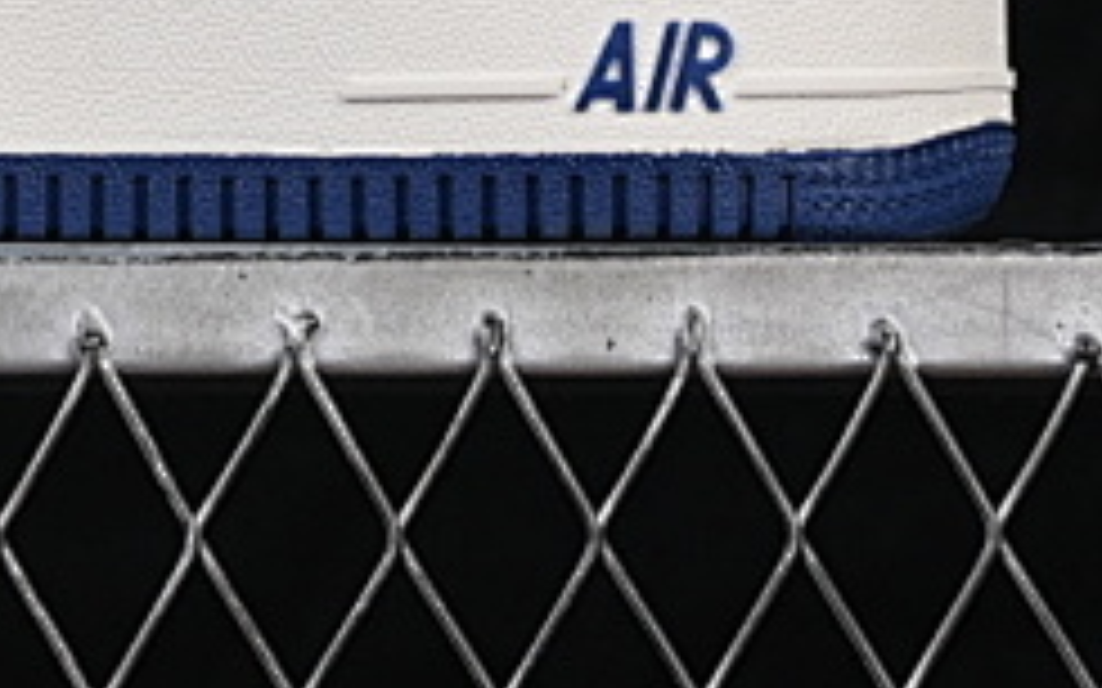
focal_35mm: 250
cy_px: -506
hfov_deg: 8.3
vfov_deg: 5.2
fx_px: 7507
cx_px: -184
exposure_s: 1/60
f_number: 8
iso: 160
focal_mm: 50
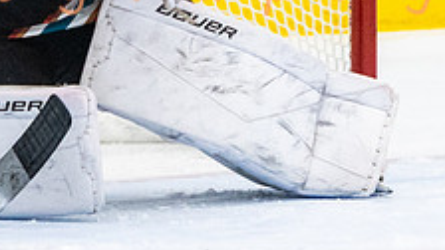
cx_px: 92
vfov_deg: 1.6
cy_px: -264
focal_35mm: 741
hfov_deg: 2.9
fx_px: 8744
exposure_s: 1/640
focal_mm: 122
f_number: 2.8
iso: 1600
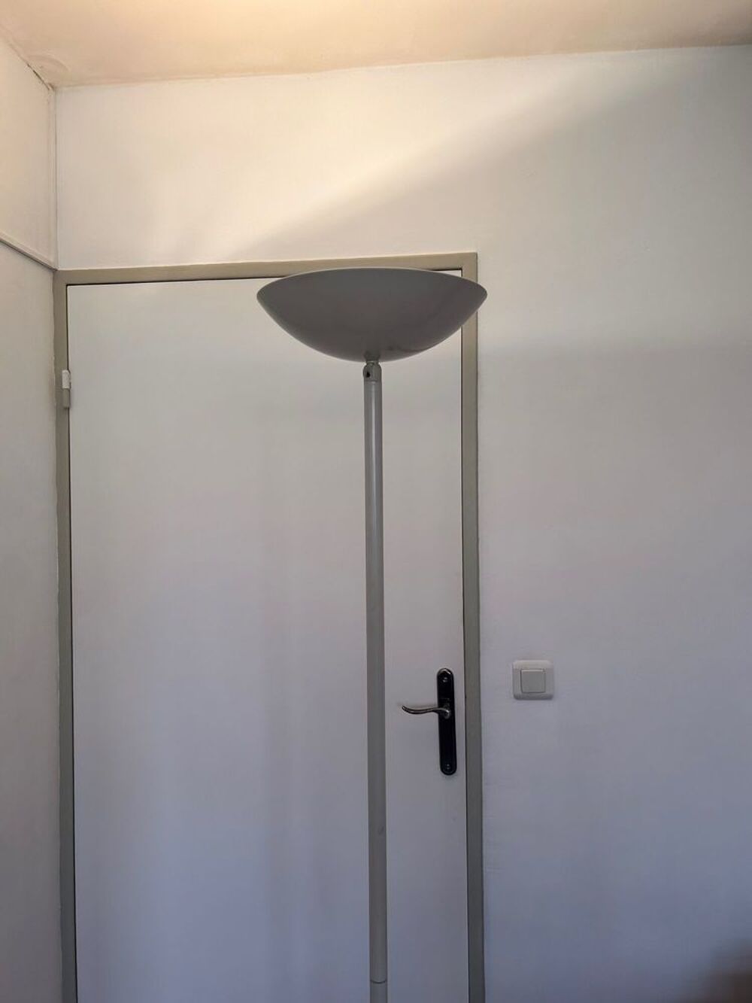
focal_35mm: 26
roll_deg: +0.8
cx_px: 376
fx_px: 753
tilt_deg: -1.5
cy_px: 502
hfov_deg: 53.1
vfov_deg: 67.3
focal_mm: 5.7
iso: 40
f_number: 1.5
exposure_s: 1/100
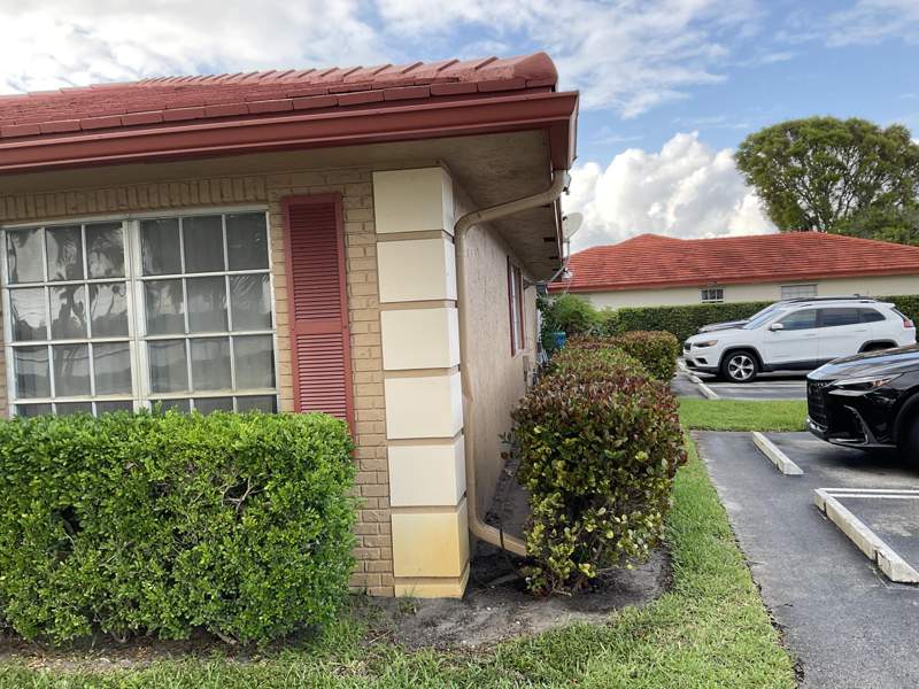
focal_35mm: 29
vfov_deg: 48.2
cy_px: 344
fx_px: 770
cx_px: 460
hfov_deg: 61.7
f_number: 1.8
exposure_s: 1/192
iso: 16
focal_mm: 3
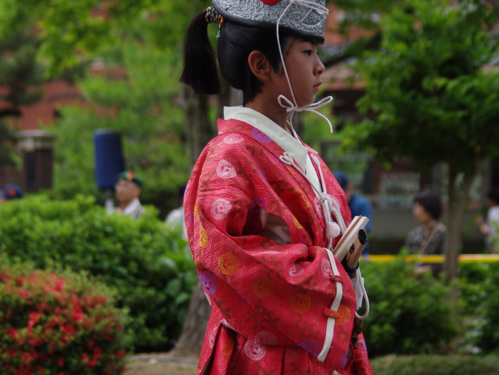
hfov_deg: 11.5
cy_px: 287
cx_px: 244
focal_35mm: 172
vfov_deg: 8.6
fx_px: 2480
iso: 200
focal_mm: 70
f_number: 4.5
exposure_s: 1/160
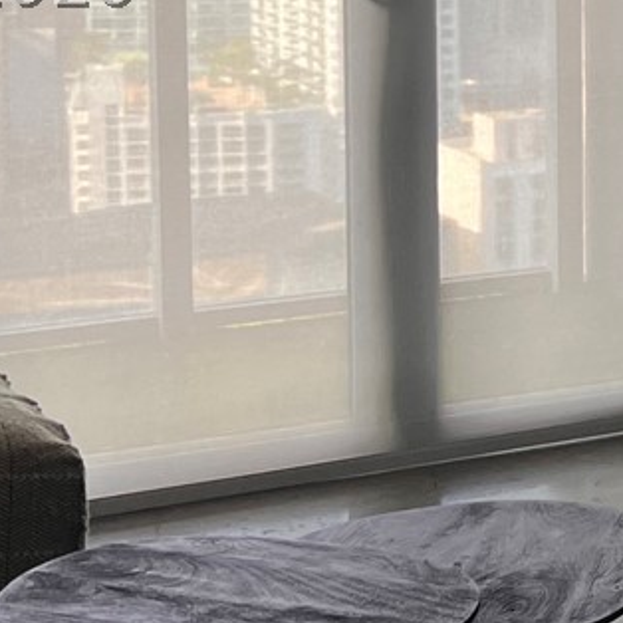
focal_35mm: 117
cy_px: -20
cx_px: 740
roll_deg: +0.2
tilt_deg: -6.1
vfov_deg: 14.6
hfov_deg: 14.4
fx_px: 2382
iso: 125
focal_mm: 5.7
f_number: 1.5
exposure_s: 1/110
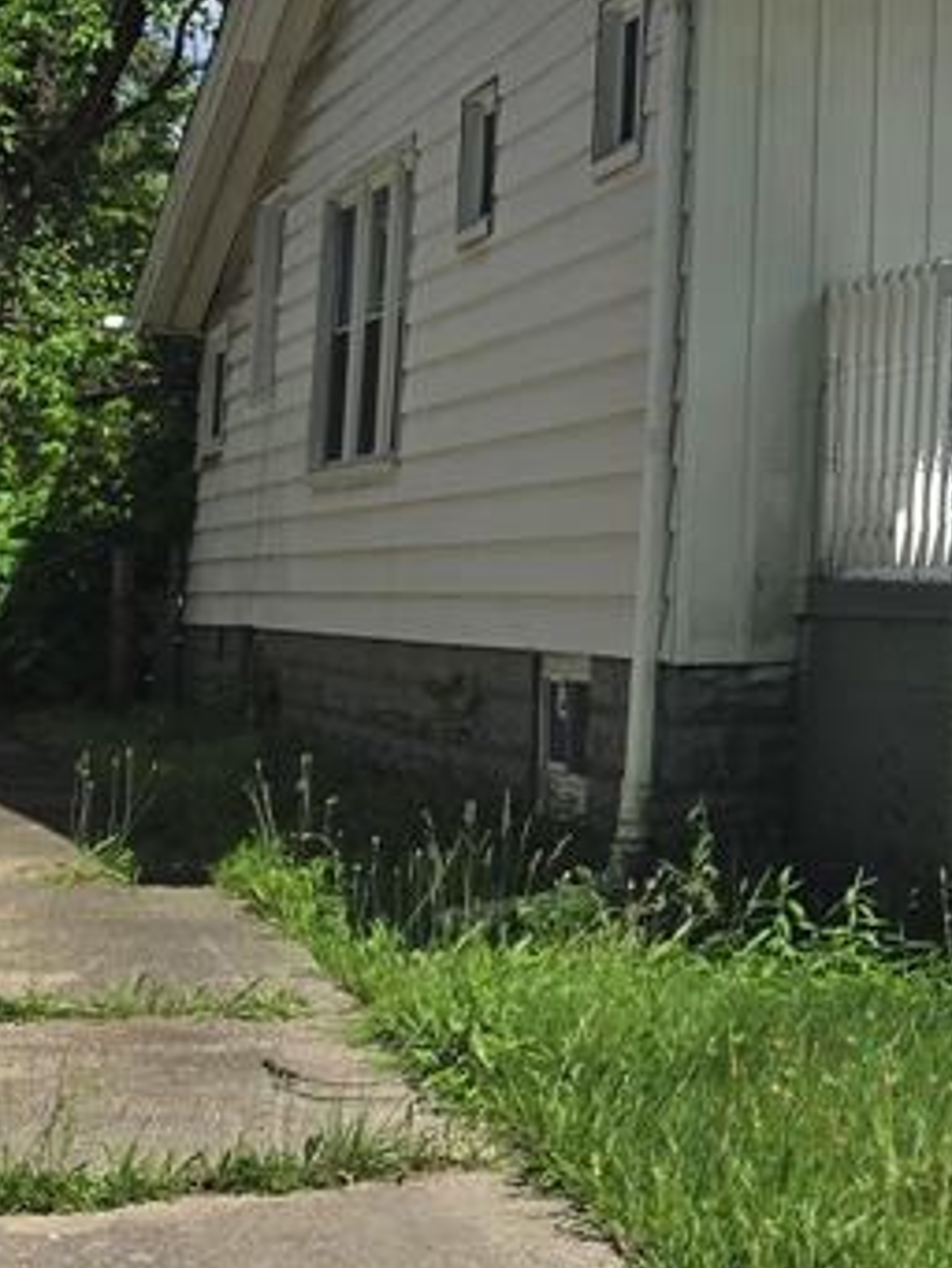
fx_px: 2529
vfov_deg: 27.4
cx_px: 1324
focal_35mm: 69
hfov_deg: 19.3
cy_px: 205
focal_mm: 6.5
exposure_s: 1/7939
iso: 64
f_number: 1.4
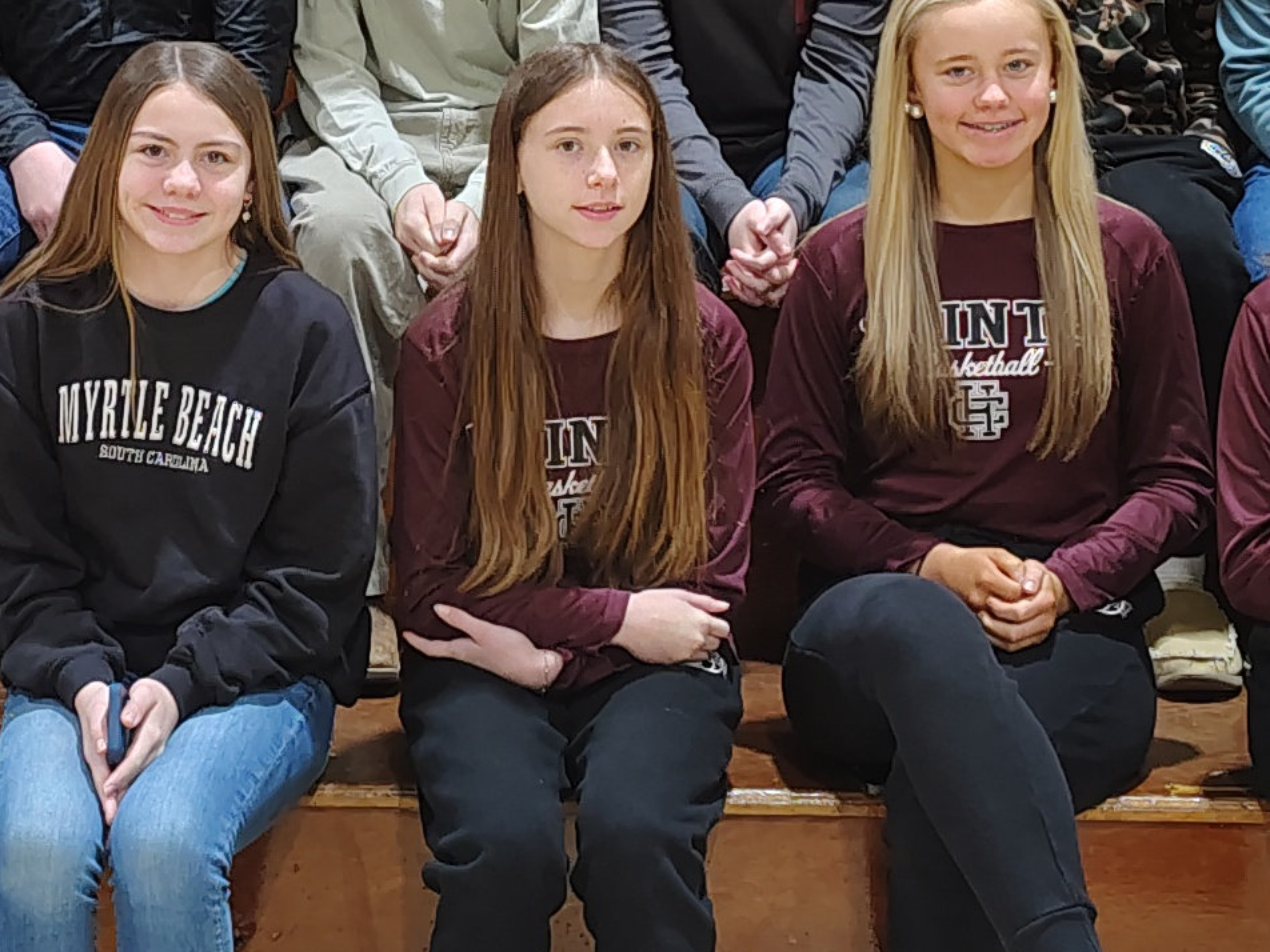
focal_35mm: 103
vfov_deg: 14.2
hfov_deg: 19.0
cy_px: 63
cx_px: 396
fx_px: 3779
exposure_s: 1/60
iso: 778
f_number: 1.8
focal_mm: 5.56
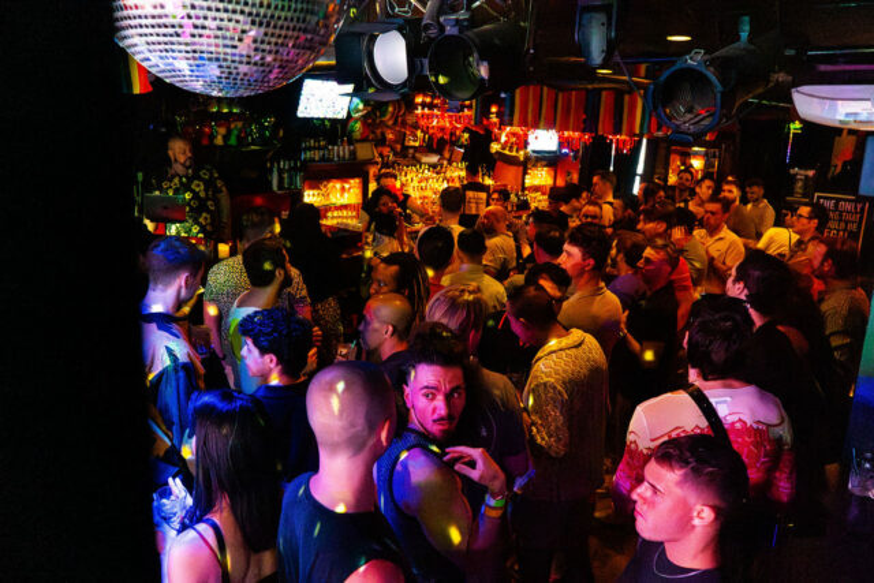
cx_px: 437
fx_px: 680
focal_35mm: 28
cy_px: 292
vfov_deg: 46.4
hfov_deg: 65.5
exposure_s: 1/125
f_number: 5.6
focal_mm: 28
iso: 64000
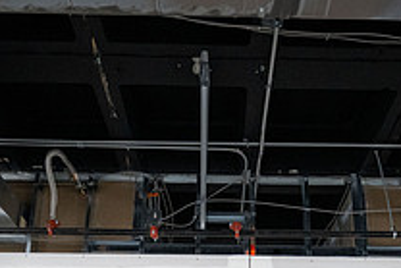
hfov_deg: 49.3
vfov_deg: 27.8
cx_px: 231
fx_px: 435
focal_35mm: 39
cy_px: 358
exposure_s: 1/60
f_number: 4
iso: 2000
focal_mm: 14
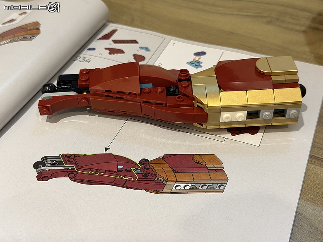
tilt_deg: -40.7
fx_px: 448
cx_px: 162
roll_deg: +0.8
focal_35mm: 48
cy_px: 121
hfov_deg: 39.7
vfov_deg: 30.3
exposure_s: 1/60
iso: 250
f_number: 1.78
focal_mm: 6.76
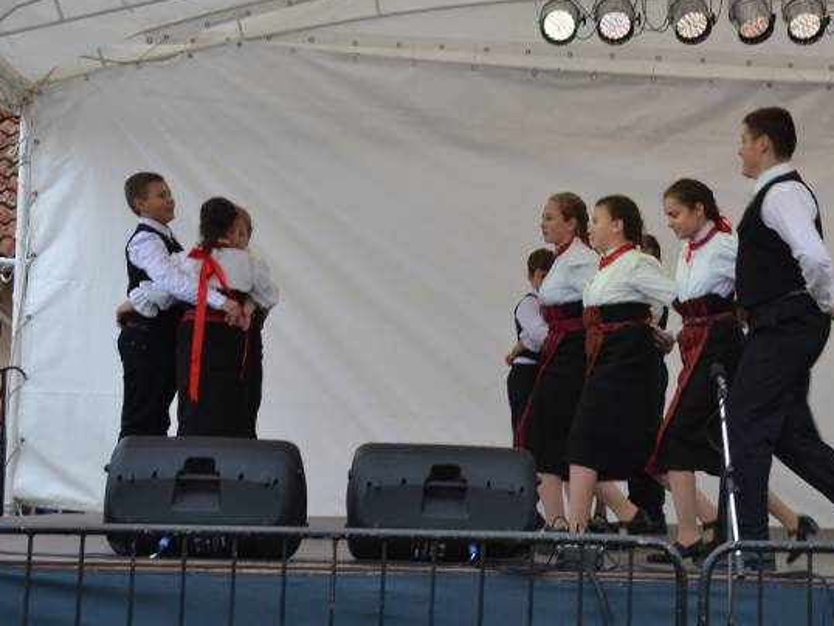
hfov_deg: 21.6
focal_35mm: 90
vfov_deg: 16.4
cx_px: 583
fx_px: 2169
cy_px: 308
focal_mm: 42
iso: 280
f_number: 5.6
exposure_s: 1/125
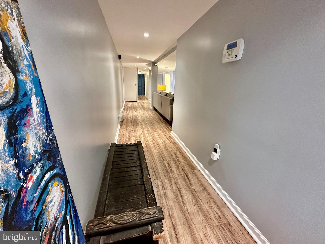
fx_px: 131
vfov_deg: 85.7
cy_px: 122
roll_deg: -2.2
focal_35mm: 14
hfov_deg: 102.1
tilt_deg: -16.5
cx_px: 162
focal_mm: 2.22
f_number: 2.2
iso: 640
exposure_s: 1/60
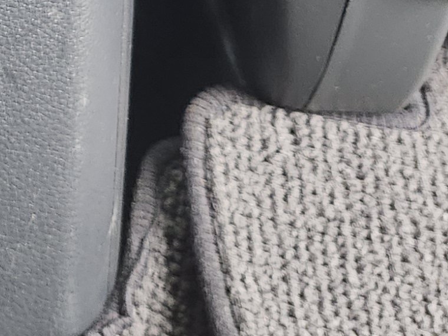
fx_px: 1566
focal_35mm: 121
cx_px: -377
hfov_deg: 14.2
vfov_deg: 10.8
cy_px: -409
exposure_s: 1/60
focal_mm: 5.54
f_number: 1.8
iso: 500
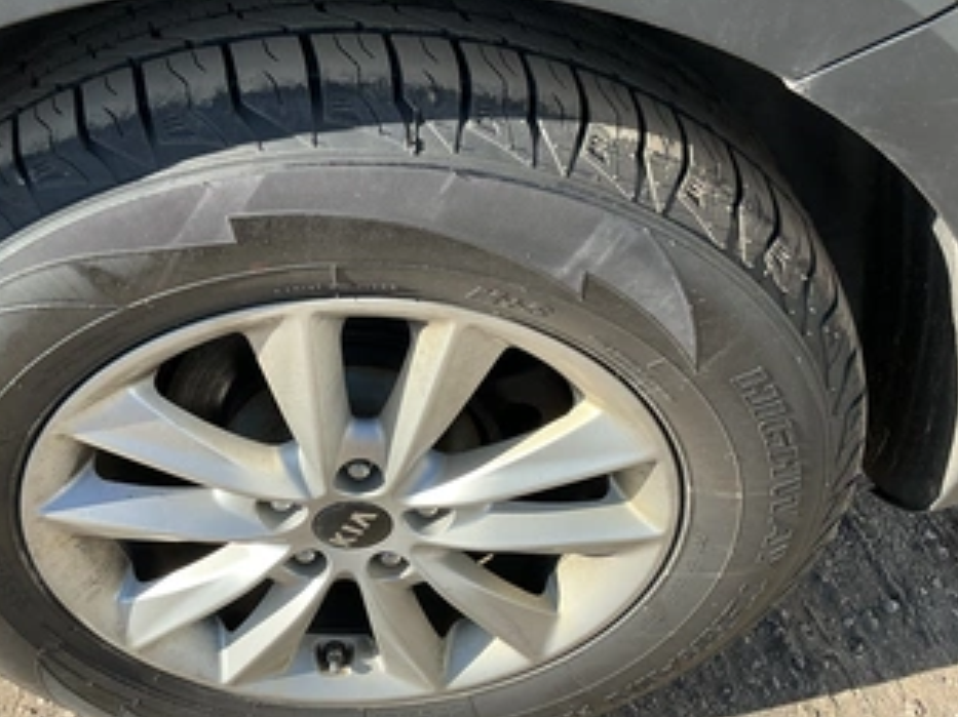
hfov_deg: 51.0
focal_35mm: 36
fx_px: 996
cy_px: 391
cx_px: 373
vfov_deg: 39.6
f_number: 1.8
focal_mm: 3
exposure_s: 1/627
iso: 25
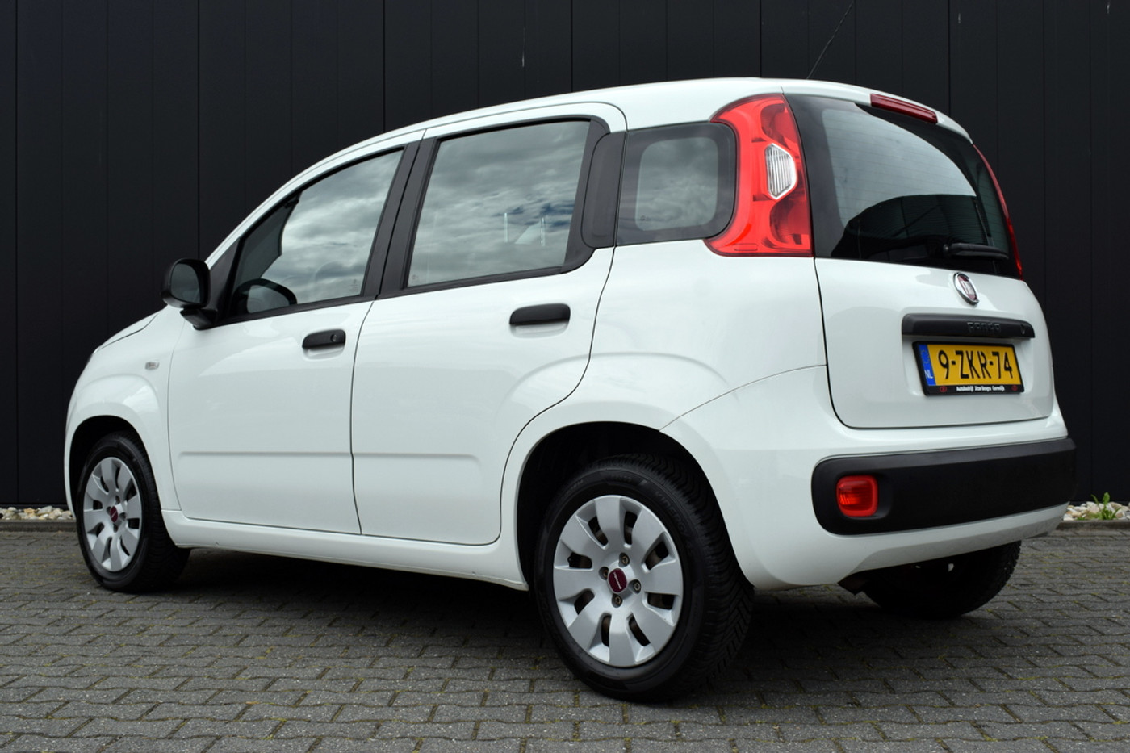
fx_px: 1365
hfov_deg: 45.0
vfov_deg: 30.8
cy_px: 376
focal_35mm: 44
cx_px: 565
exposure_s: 1/320
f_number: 9
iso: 200
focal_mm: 29
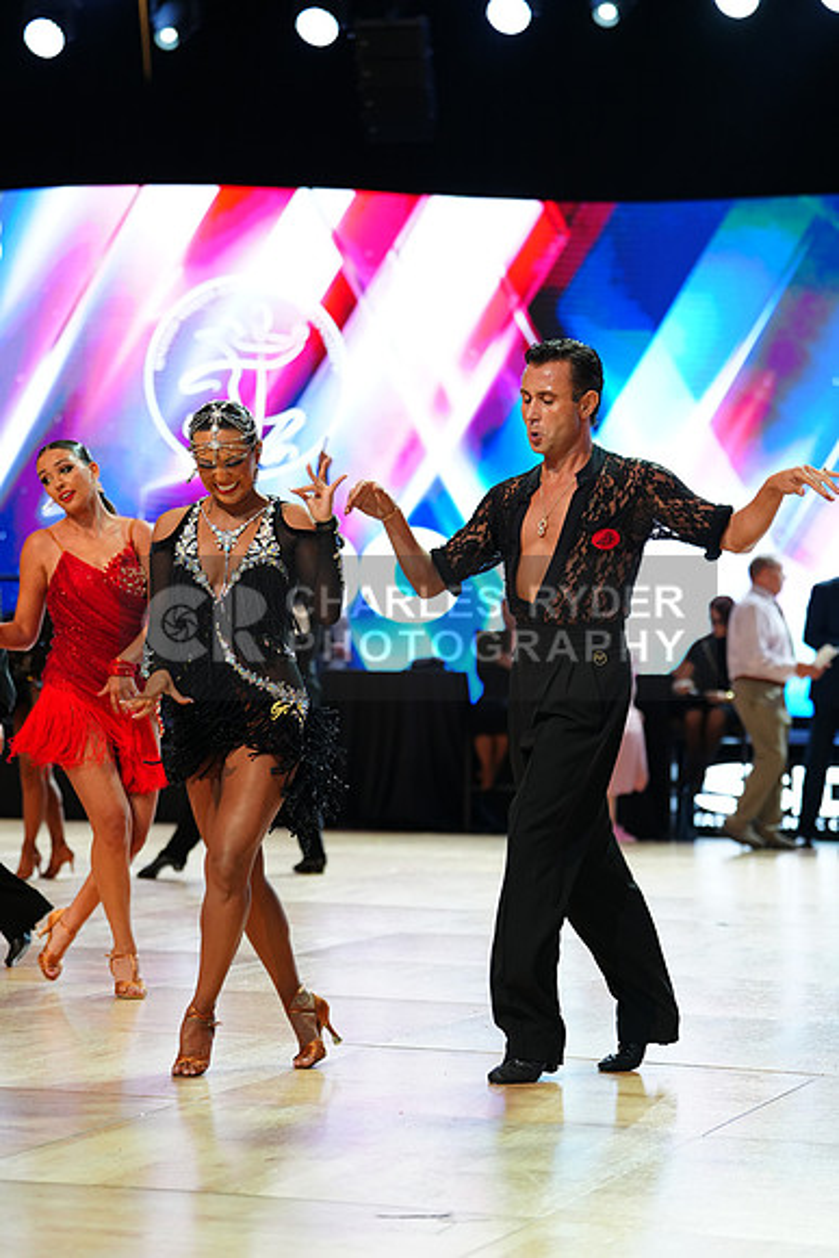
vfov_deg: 22.9
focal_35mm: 89
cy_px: 629
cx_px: 420
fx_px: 3109
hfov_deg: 15.4
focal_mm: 89
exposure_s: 1/400
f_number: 2.8
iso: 1000
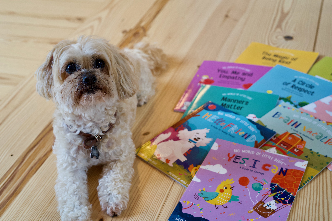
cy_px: 110
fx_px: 461
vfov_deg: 27.0
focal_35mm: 50
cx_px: 166
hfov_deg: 39.6
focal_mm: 50
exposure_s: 1/160
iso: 1600
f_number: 4
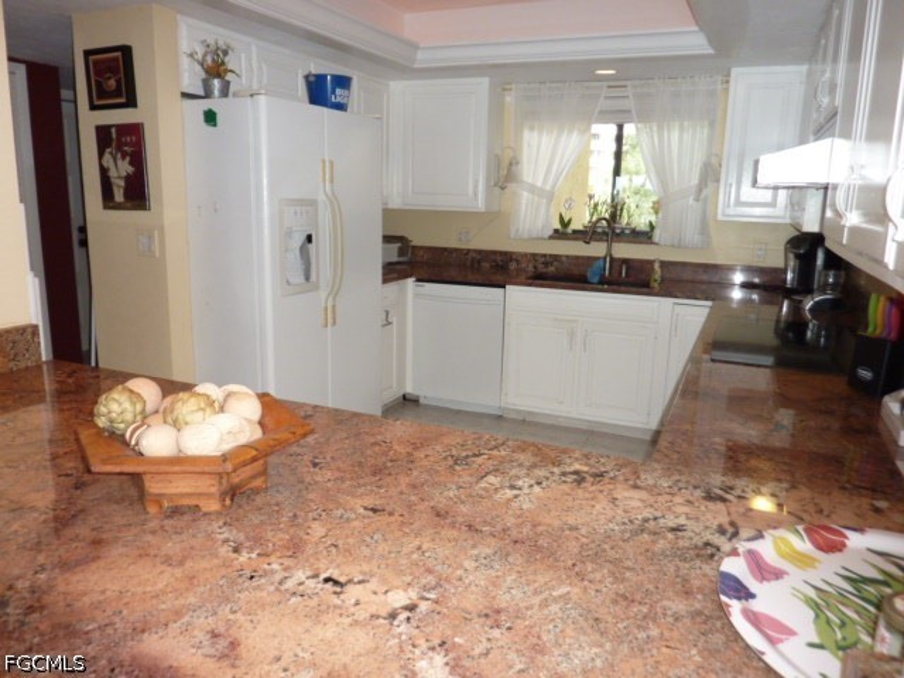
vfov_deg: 54.9
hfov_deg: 69.4
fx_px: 653
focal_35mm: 25
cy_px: 339
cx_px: 452
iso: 250
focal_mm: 4.1
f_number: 3.3
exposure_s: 1/60
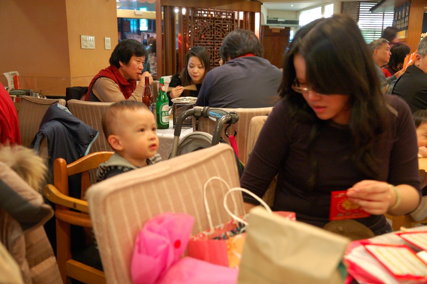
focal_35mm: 36
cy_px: 142
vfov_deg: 36.8
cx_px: 214
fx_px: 427
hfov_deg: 53.2
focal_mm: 24
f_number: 2.8
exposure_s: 1/15
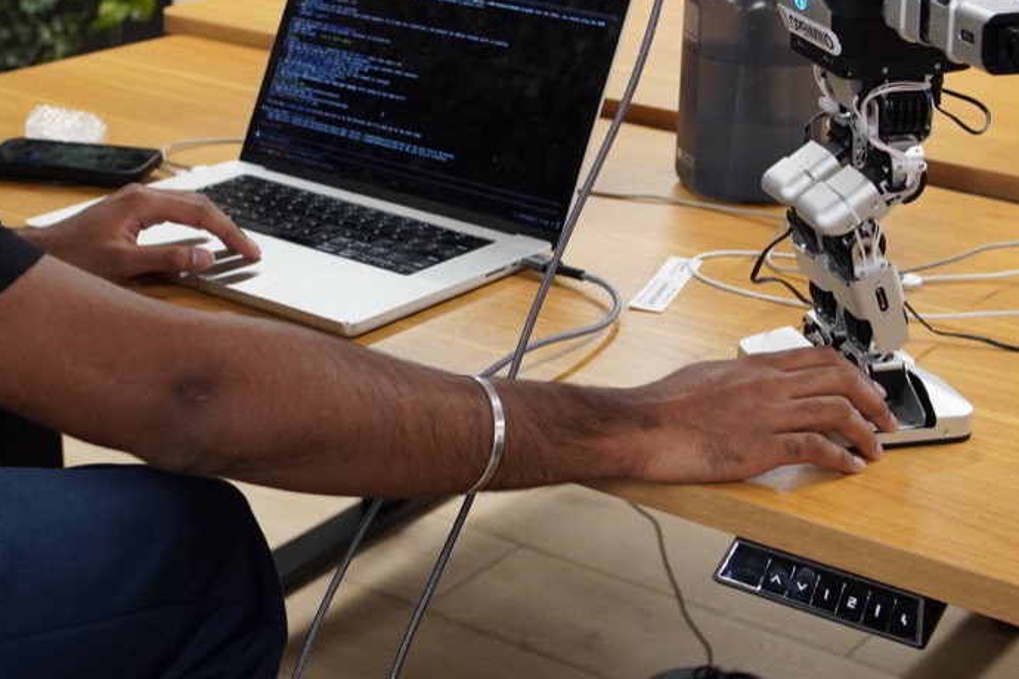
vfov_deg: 19.4
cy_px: 246
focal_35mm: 70
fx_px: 1982
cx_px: 484
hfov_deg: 28.8
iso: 1600
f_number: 2.5
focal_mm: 23
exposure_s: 1/160
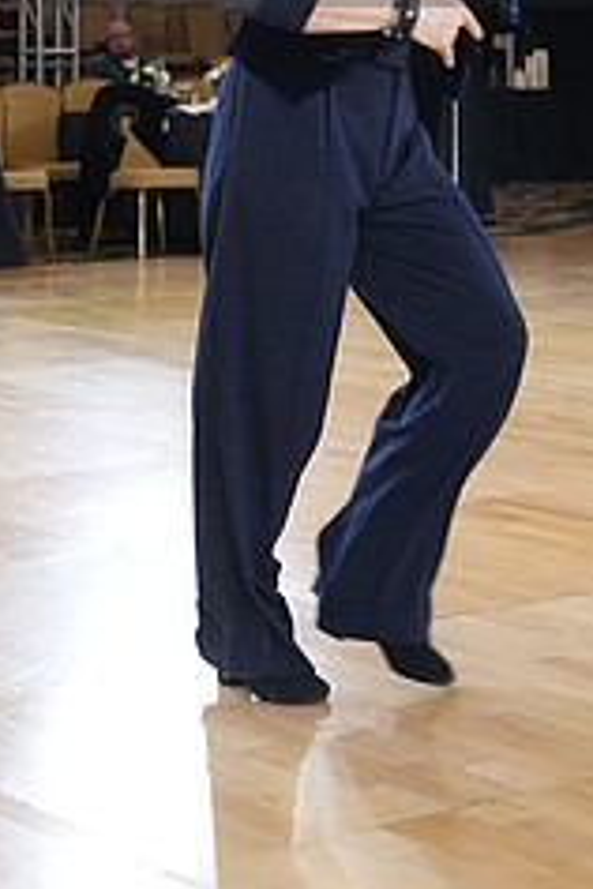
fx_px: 2421
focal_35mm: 98
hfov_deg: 13.8
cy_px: -116
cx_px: 561
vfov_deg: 19.8
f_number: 6.3
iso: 5000
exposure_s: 1/200
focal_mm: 40
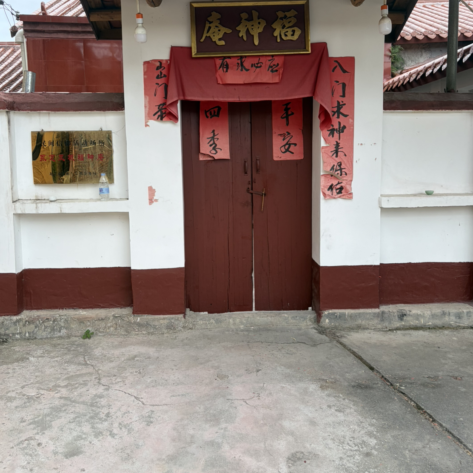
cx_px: 236
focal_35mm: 31
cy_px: 190
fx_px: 479
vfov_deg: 52.2
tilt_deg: -5.4
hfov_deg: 52.5
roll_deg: +0.4
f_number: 1.6
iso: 32
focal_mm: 5.96
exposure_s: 1/122
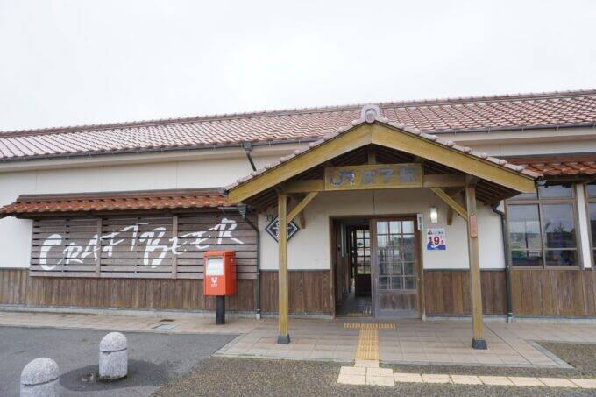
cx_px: 298
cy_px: 198
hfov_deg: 73.8
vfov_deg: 53.1
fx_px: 397
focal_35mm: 24
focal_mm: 16
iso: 100
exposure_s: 1/160
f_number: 5.6
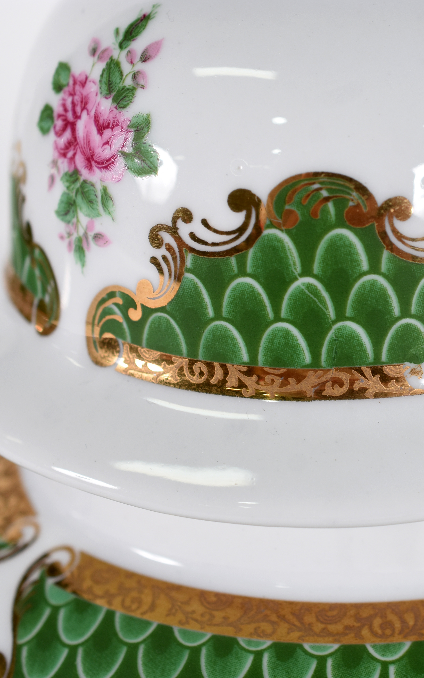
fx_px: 1701
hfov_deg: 14.0
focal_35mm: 92
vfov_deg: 22.6
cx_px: 423
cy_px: 340
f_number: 6.3
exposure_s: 1/50
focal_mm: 40
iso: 200
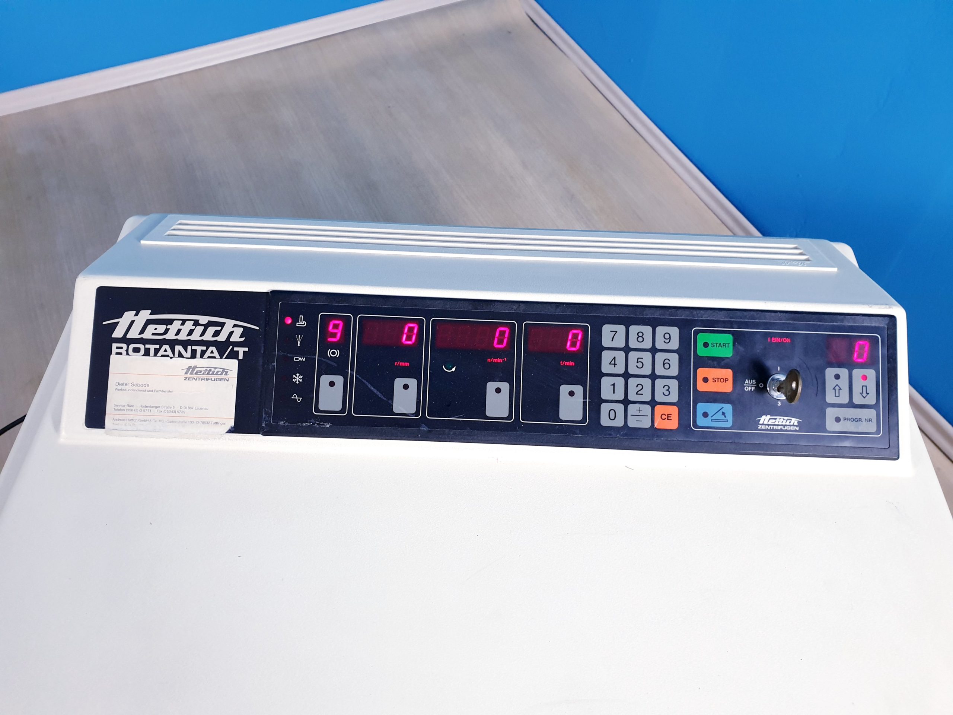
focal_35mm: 26
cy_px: 358
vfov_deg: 53.1
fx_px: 716
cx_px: 476
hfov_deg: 67.3
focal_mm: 4.3
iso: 160
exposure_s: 1/50
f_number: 2.4
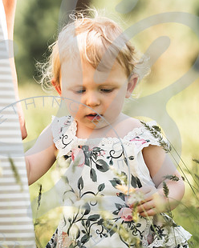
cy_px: 111
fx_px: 1266
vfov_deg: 11.2
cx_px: 87
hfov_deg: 9.0
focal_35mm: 172
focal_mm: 98
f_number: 2.8
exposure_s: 1/400
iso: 100
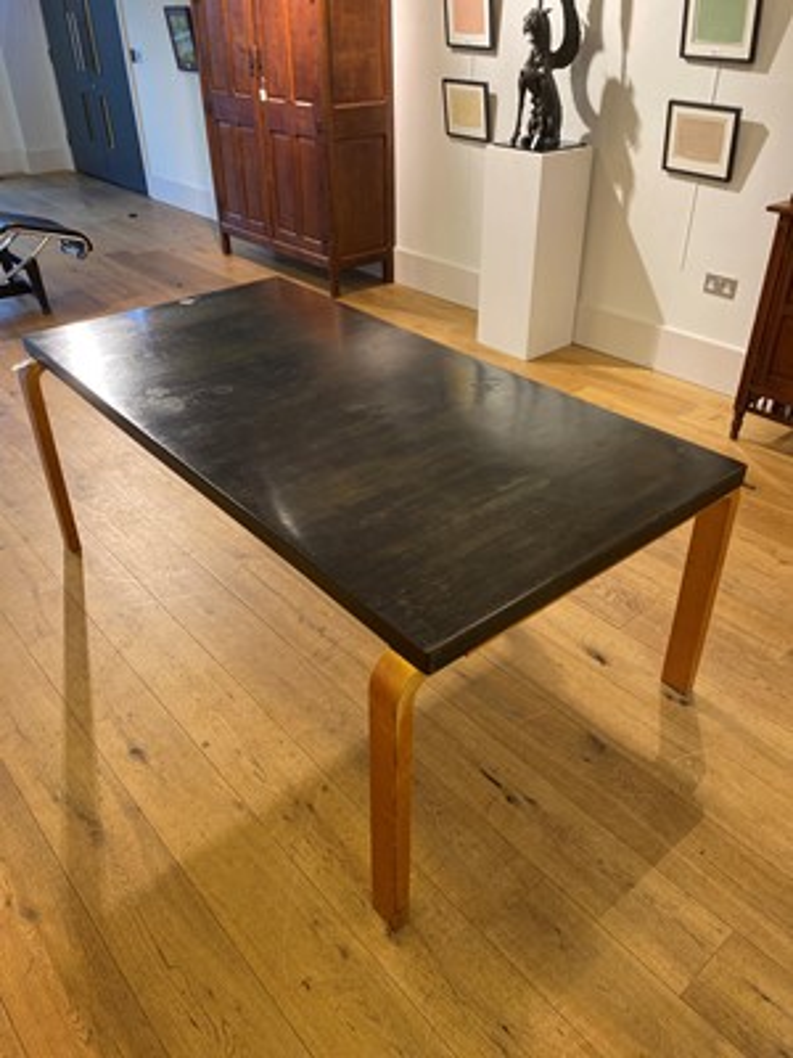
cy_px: 529
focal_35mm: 26
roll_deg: +2.4
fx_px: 794
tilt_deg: -33.2
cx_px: 396
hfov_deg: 53.1
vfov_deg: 67.3
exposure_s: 1/50
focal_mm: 4.25
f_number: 1.8
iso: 160
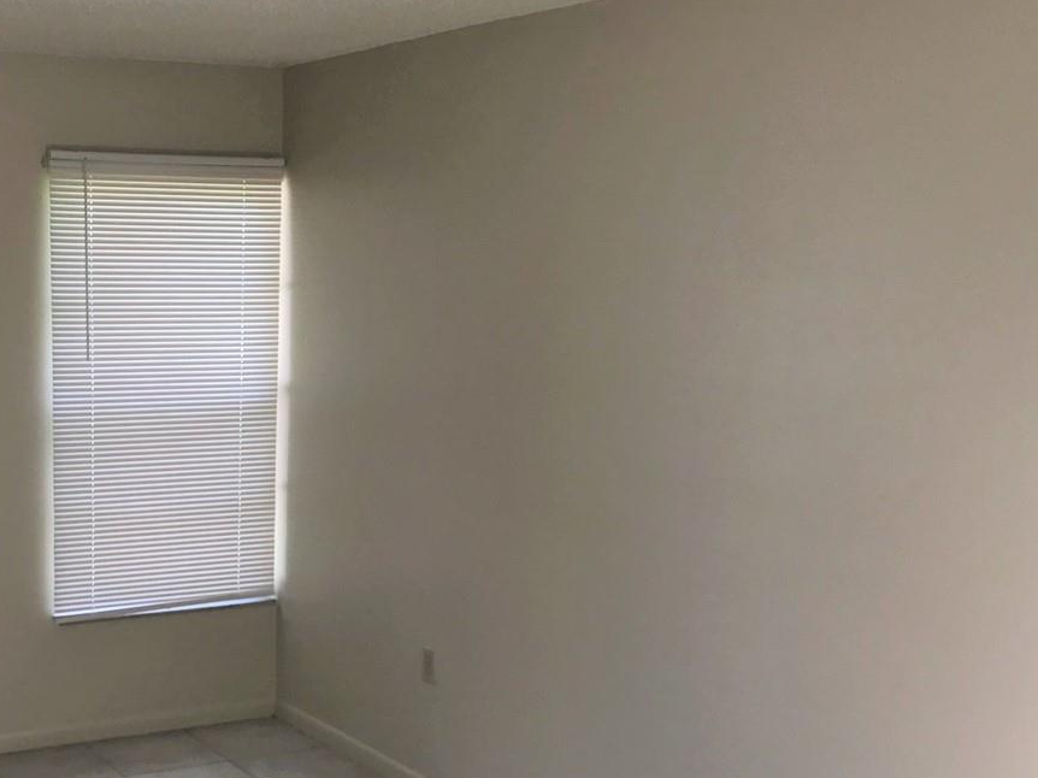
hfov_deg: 35.7
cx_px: 220
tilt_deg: -9.5
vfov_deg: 27.9
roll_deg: -1.3
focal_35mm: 52
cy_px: 507
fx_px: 1559
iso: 20
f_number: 1.8
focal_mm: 3.99
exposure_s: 1/100
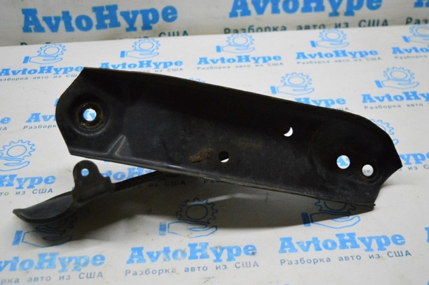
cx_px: 214
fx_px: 553
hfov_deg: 42.4
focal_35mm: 46
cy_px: 142
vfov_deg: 28.9
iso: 6400
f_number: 4.2
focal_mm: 31
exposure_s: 1/800
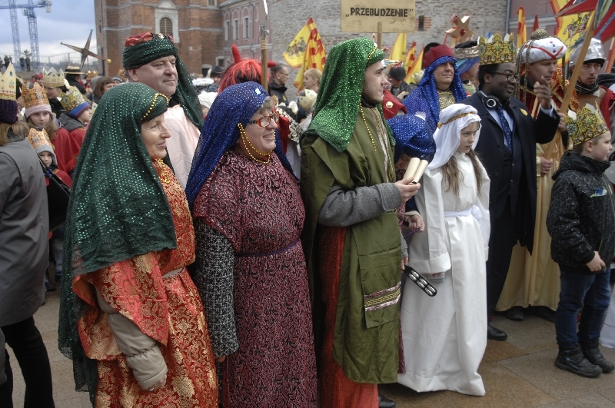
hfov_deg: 51.3
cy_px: 204
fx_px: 640
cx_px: 308
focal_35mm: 38
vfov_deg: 35.4
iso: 100
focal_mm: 25
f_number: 3.8
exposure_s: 1/125
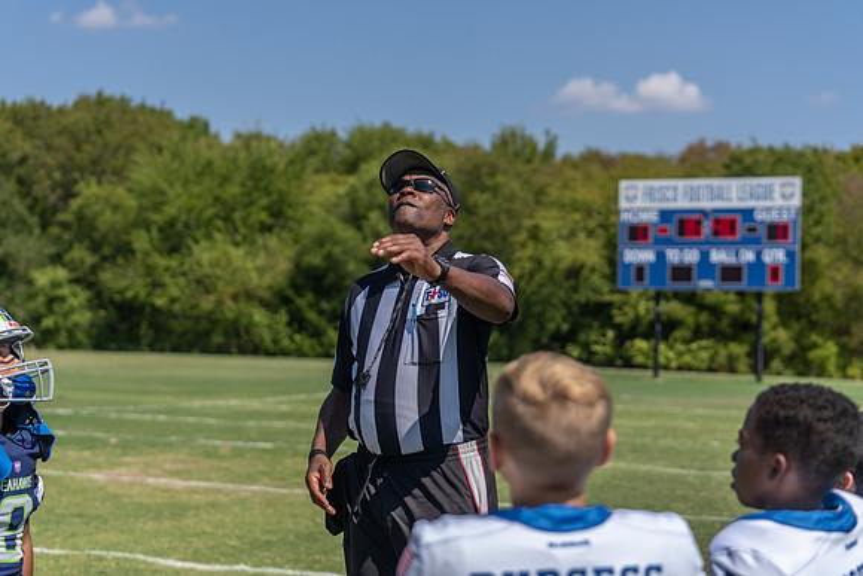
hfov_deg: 28.8
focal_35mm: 70
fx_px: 1678
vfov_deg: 19.5
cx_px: 432
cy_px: 288
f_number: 3.5
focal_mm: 70
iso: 100
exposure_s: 1/1600
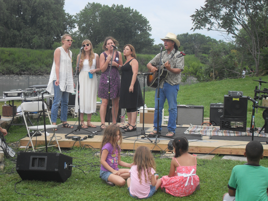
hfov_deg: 31.7
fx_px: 472
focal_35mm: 61
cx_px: 134
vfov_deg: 24.0
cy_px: 100
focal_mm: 10.1
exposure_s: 1/500
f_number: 3.7
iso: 80
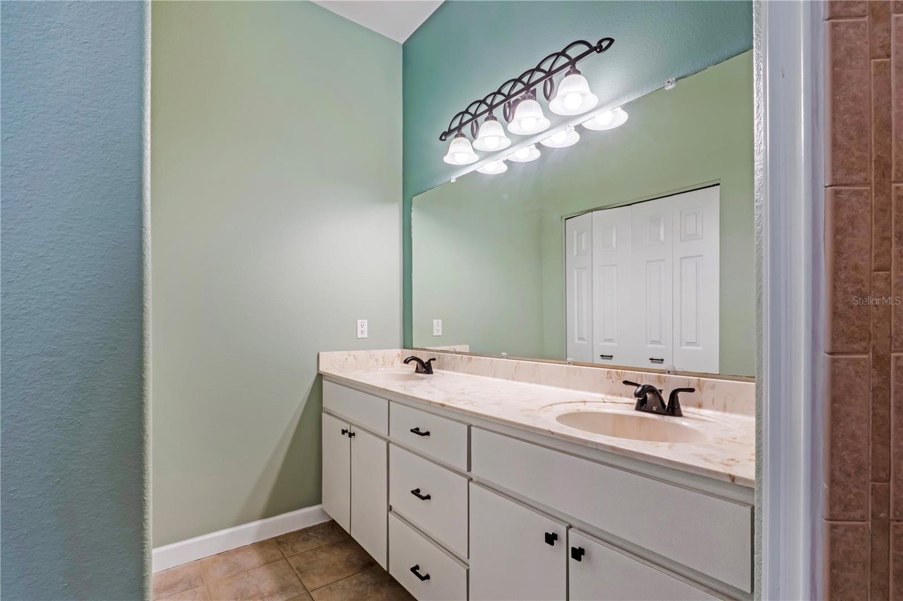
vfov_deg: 72.0
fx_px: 414
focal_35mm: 16
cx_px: 452
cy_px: 300
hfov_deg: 95.0
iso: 250
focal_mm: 11
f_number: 9
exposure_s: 1/100
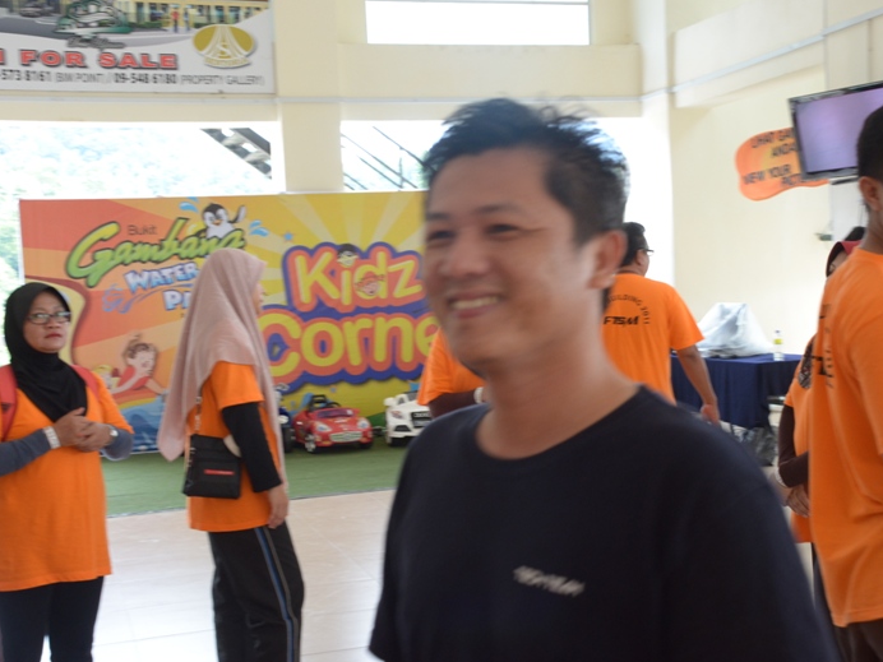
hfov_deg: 37.1
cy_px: 325
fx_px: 1315
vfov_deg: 28.3
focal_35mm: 52
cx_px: 429
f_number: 7.1
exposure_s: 1/50
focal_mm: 31
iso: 800
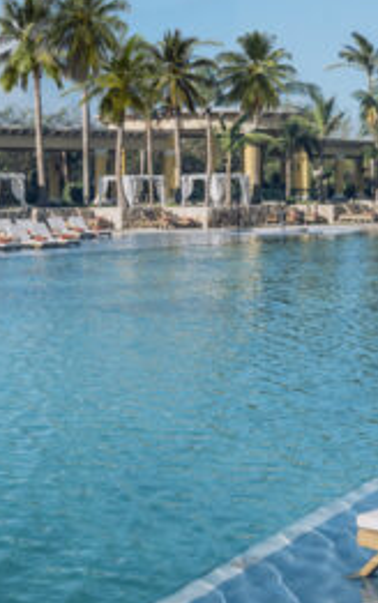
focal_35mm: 66
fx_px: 1087
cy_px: 177
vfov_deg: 30.7
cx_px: 278
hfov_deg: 19.6
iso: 400
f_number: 13
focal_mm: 19.1
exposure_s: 1/200
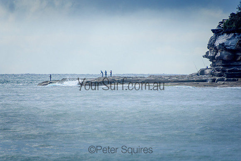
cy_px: 80
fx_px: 4017
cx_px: 120
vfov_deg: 2.3
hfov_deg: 3.4
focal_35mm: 600
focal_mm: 400
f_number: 5.6
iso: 400
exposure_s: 1/2000
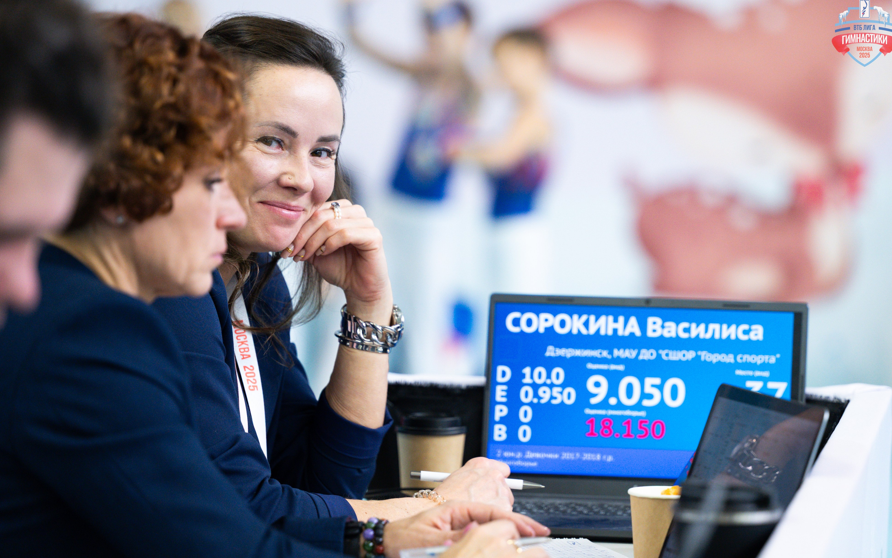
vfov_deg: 7.9
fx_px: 4060
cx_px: 529
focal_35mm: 167
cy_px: 242
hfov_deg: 12.5
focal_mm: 135
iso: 2000
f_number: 2.8
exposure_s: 1/800
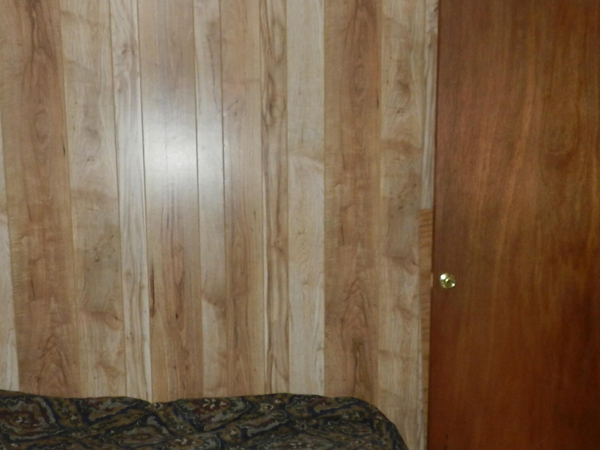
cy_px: 299
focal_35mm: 45
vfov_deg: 31.9
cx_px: 329
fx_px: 780
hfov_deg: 42.0
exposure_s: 1/30
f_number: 3.4
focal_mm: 4
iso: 200
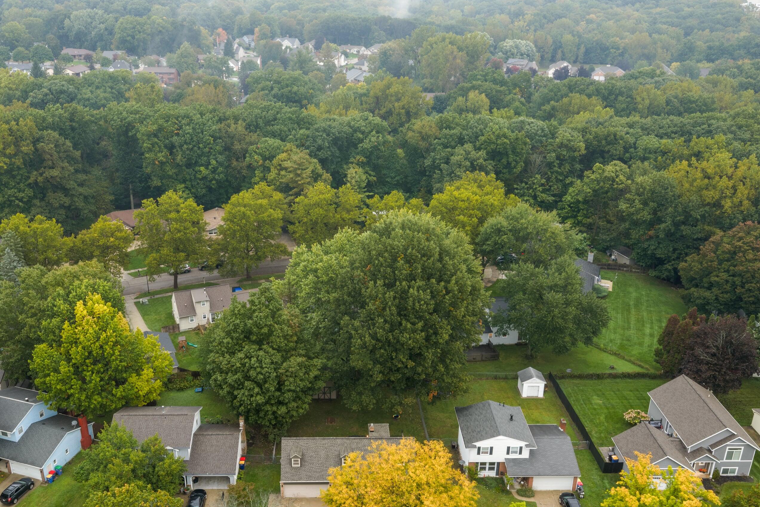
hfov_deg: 57.0
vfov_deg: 39.9
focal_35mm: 33
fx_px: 697
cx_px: 328
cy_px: 284
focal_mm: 14.45
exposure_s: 1/2.5
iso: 100
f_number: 5.6
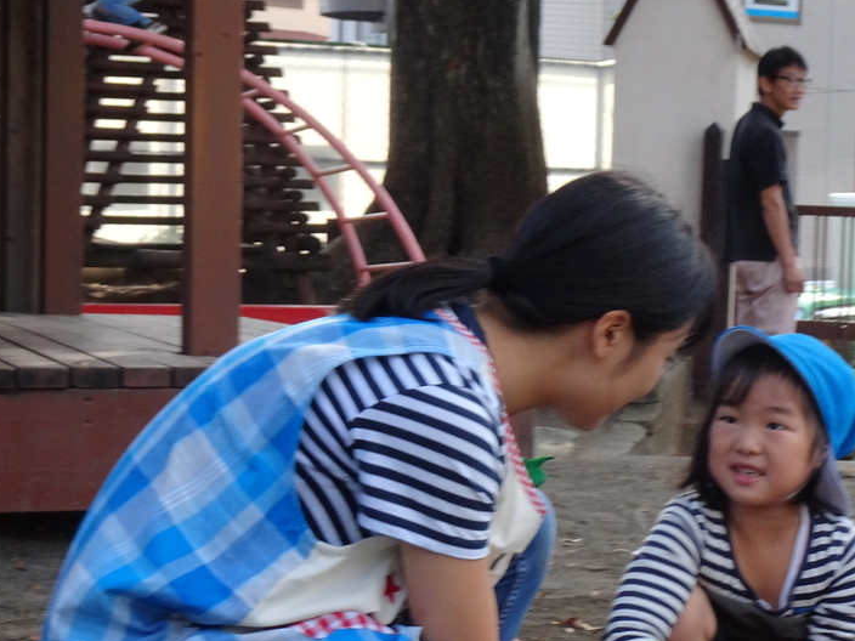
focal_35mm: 92
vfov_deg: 16.0
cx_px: 710
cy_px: 475
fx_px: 2272
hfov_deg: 21.0
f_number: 4.5
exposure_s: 1/250
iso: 160
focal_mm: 9.18
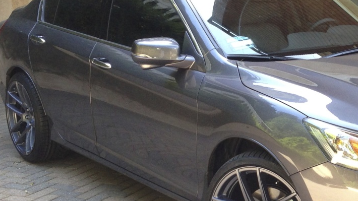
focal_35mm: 81
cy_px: 127
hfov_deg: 25.6
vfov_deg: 14.9
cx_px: 302
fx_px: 769
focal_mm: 4.13
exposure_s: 1/120
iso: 80
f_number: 2.4
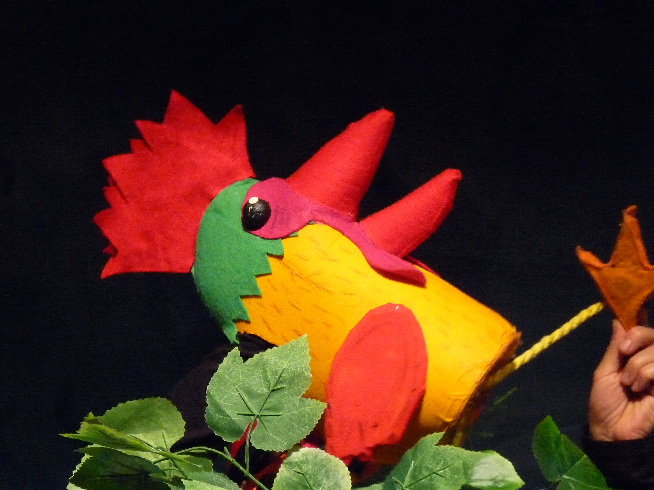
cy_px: 245
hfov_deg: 6.3
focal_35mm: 317
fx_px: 5989
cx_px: 327
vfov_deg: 4.7
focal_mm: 47.8
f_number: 4
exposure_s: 1/200
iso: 800
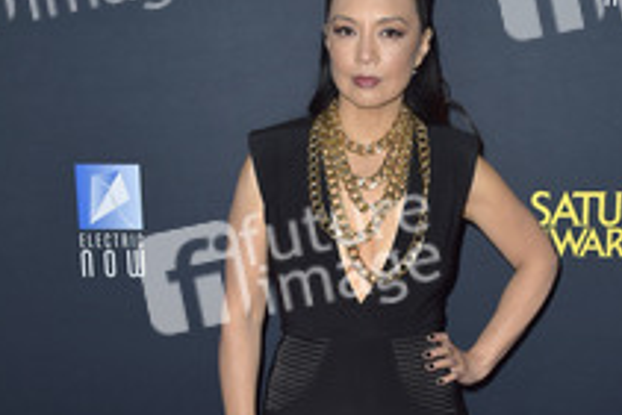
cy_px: 412
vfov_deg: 18.5
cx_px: 376
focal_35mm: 72
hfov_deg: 28.0
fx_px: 1245
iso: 250
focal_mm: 38
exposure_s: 1/250
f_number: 6.3
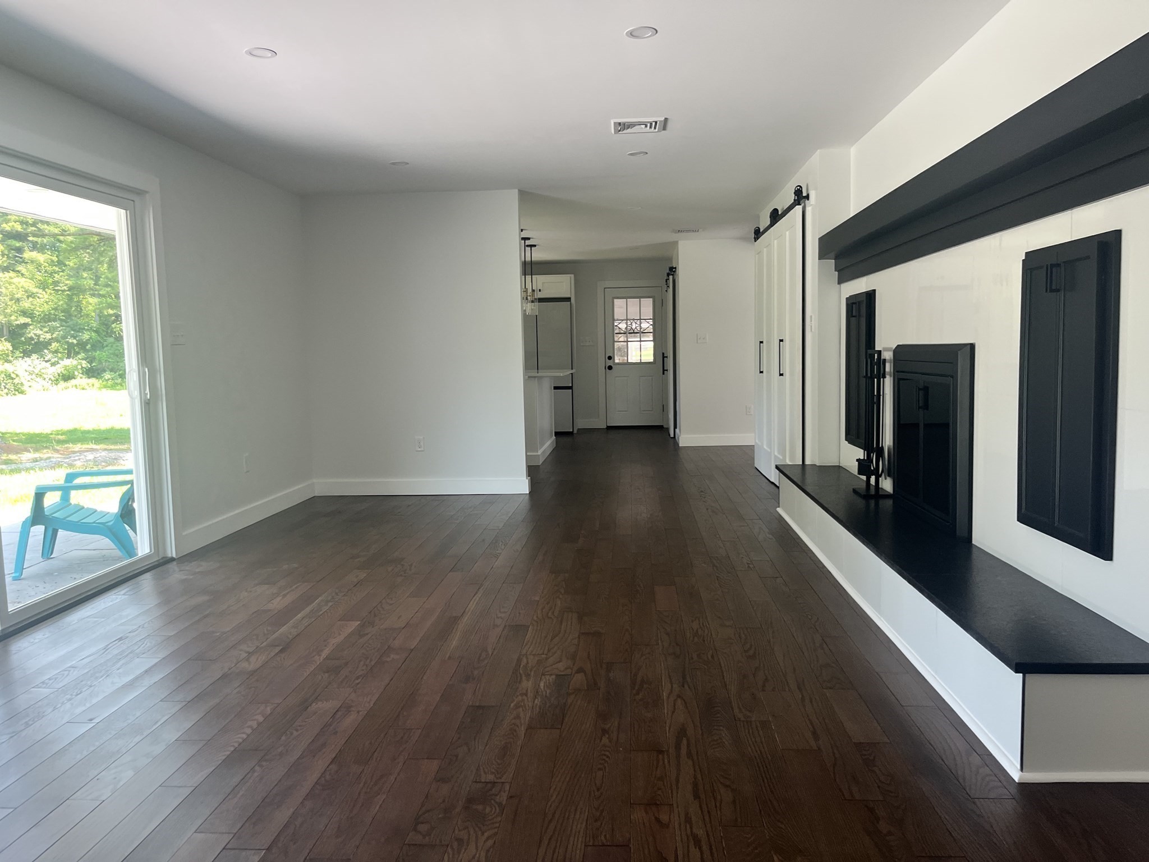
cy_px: 431
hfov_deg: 67.3
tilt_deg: -5.5
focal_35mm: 26
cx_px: 574
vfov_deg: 53.1
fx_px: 863
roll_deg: +1.0
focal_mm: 5.1
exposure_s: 1/121
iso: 125
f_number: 1.6
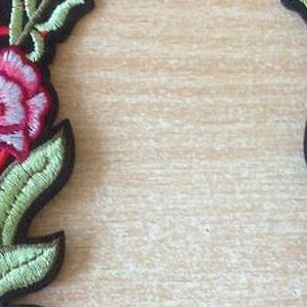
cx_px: 180
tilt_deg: -84.9
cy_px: 292
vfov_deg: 13.9
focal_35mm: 124
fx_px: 1244
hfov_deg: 14.1
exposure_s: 1/20
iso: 64
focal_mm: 4.12
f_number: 2.4
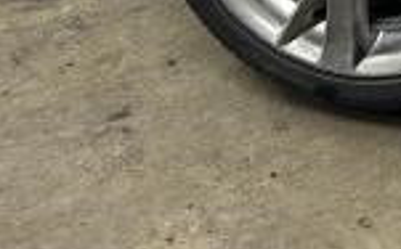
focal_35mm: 146
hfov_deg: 13.6
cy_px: -143
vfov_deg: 8.7
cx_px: 590
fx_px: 1594
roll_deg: -0.6
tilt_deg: -29.0
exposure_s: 1/60
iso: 200
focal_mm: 5.7
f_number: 1.5
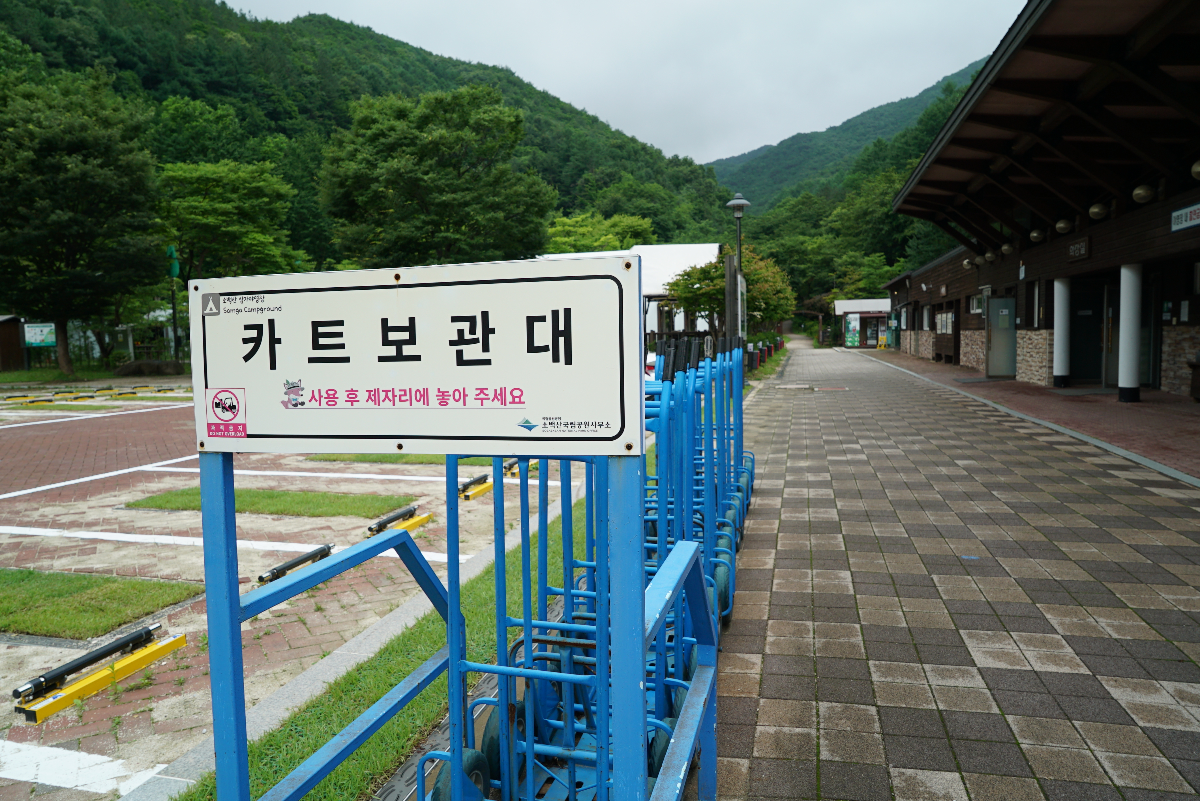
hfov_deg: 73.7
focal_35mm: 24
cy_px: 400
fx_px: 800
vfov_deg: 53.2
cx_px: 600
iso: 250
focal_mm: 24
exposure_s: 1/400
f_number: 8
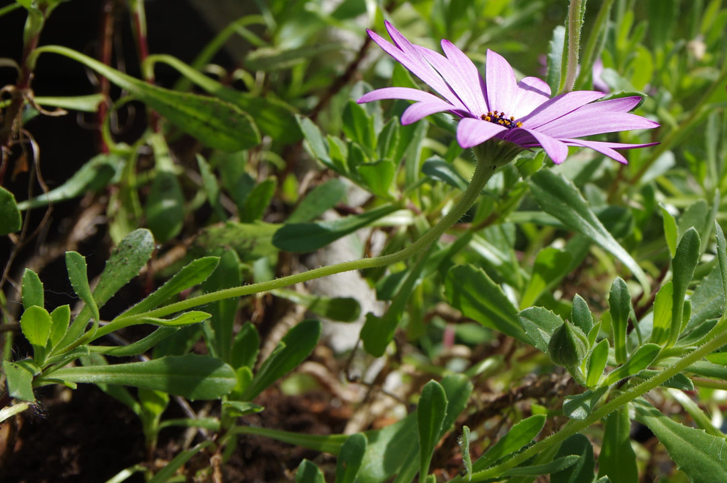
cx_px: 682
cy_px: 159
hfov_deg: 28.3
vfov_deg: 19.9
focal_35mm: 68
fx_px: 1372
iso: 100
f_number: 7.1
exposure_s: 1/500
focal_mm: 24
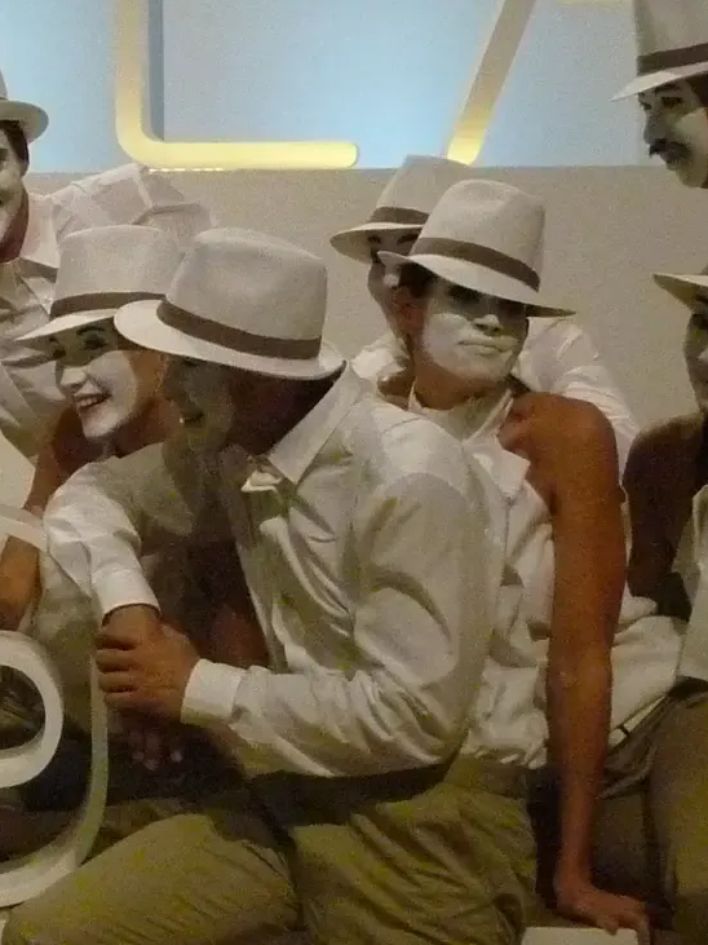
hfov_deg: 11.4
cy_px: 247
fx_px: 3464
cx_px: -198
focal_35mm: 127
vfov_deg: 15.5
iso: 800
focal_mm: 7.1
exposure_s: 1/125
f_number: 4
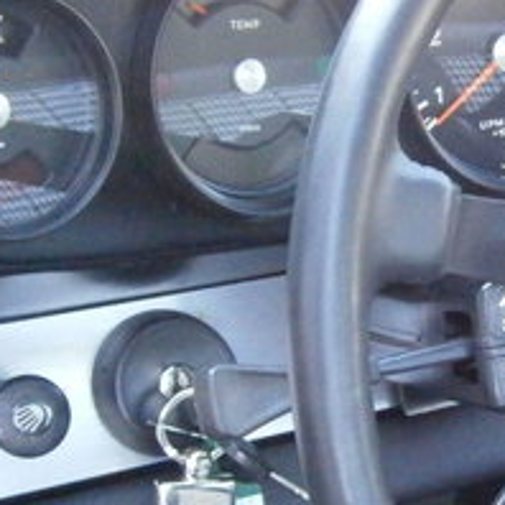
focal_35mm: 89
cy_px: 362
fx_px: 1469
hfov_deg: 18.6
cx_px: 584
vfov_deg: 19.4
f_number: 2.8
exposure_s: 1/160
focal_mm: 4.7
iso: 800
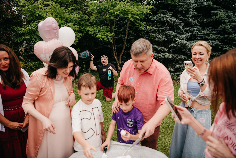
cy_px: 79
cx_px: 118
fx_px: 157
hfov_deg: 73.7
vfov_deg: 53.1
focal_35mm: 24
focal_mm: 24
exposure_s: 1/500
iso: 160
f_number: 3.2
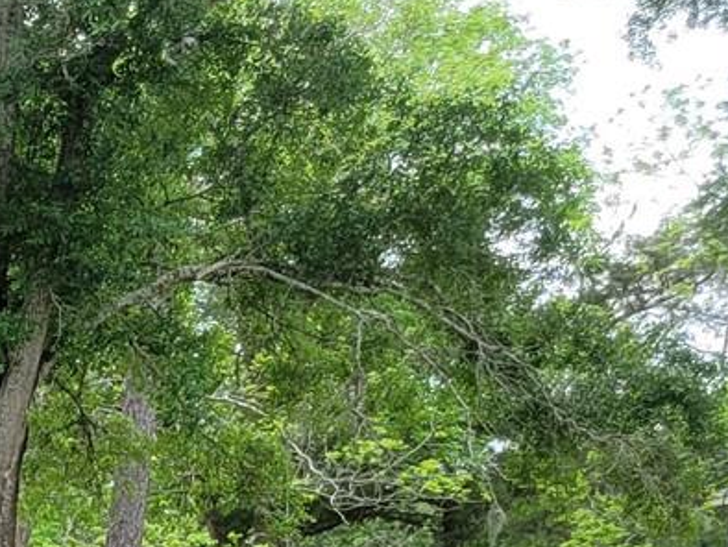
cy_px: 865
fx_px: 2841
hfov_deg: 11.6
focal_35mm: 135
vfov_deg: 10.5
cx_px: -1085
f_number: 1.8
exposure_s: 1/547
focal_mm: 5.4
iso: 40
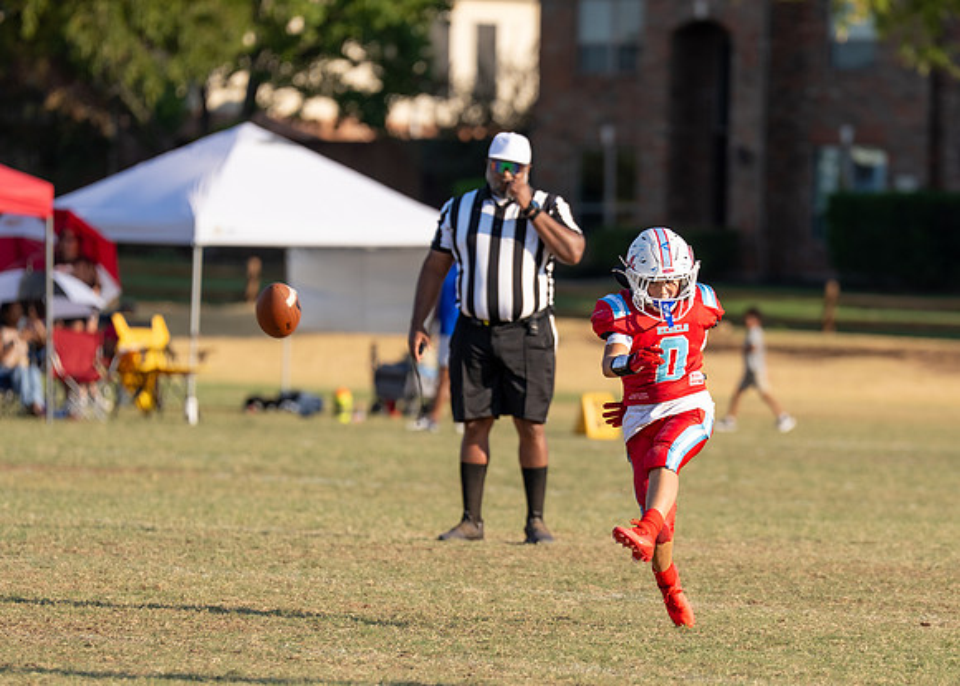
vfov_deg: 4.1
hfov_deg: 5.8
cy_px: 408
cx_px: 639
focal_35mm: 349
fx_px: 9513
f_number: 3.2
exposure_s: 1/1600
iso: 125
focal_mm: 200
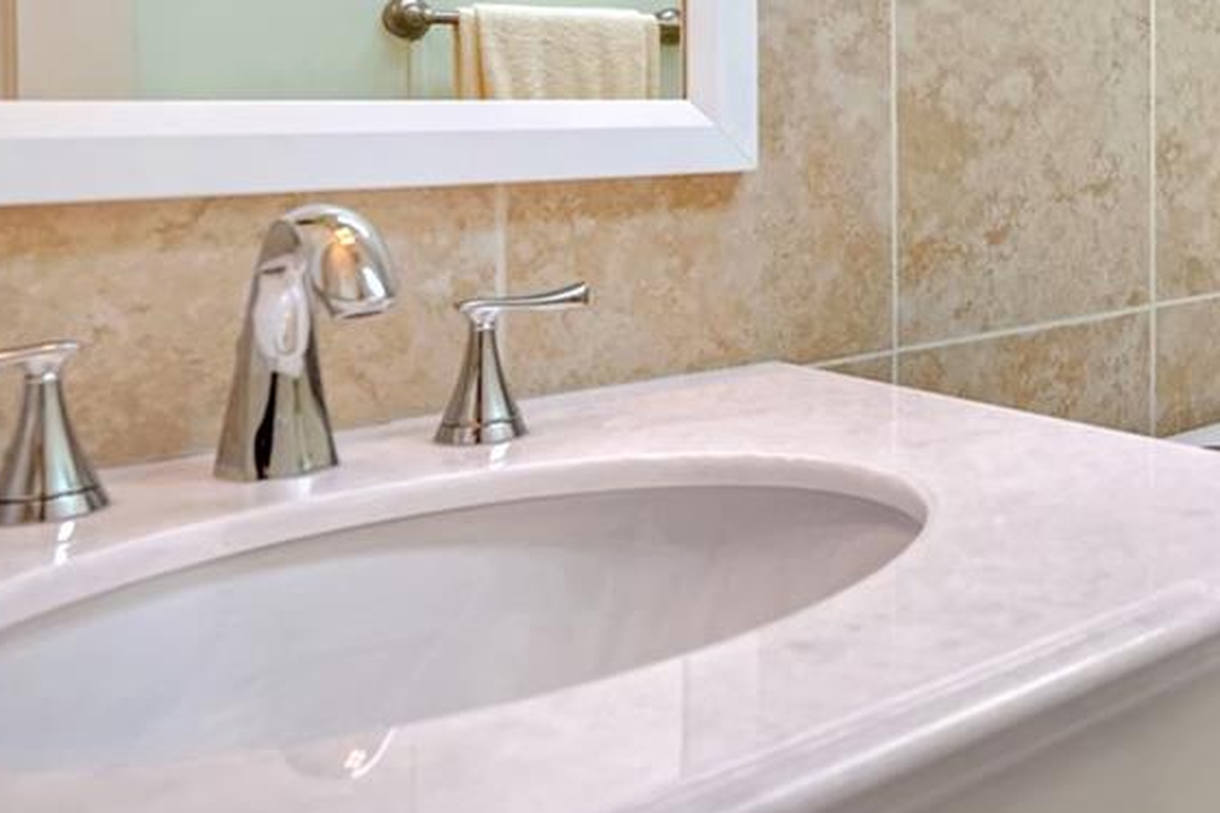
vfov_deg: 31.5
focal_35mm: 40
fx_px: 1355
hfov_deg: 41.9
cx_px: 1227
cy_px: 48
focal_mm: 14
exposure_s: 1/1000
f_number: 4
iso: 320
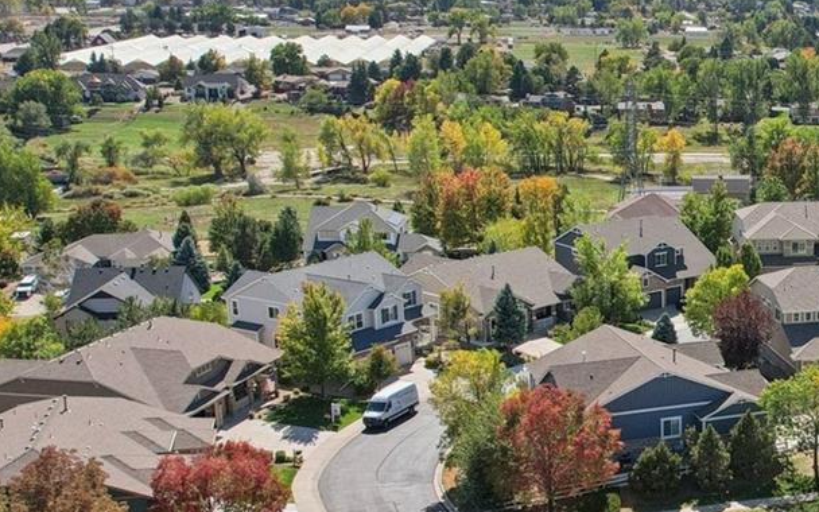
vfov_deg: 21.9
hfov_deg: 30.8
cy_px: 346
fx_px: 1317
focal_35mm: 59
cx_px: 901
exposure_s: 1/2000
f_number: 2.8
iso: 100
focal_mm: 8.4
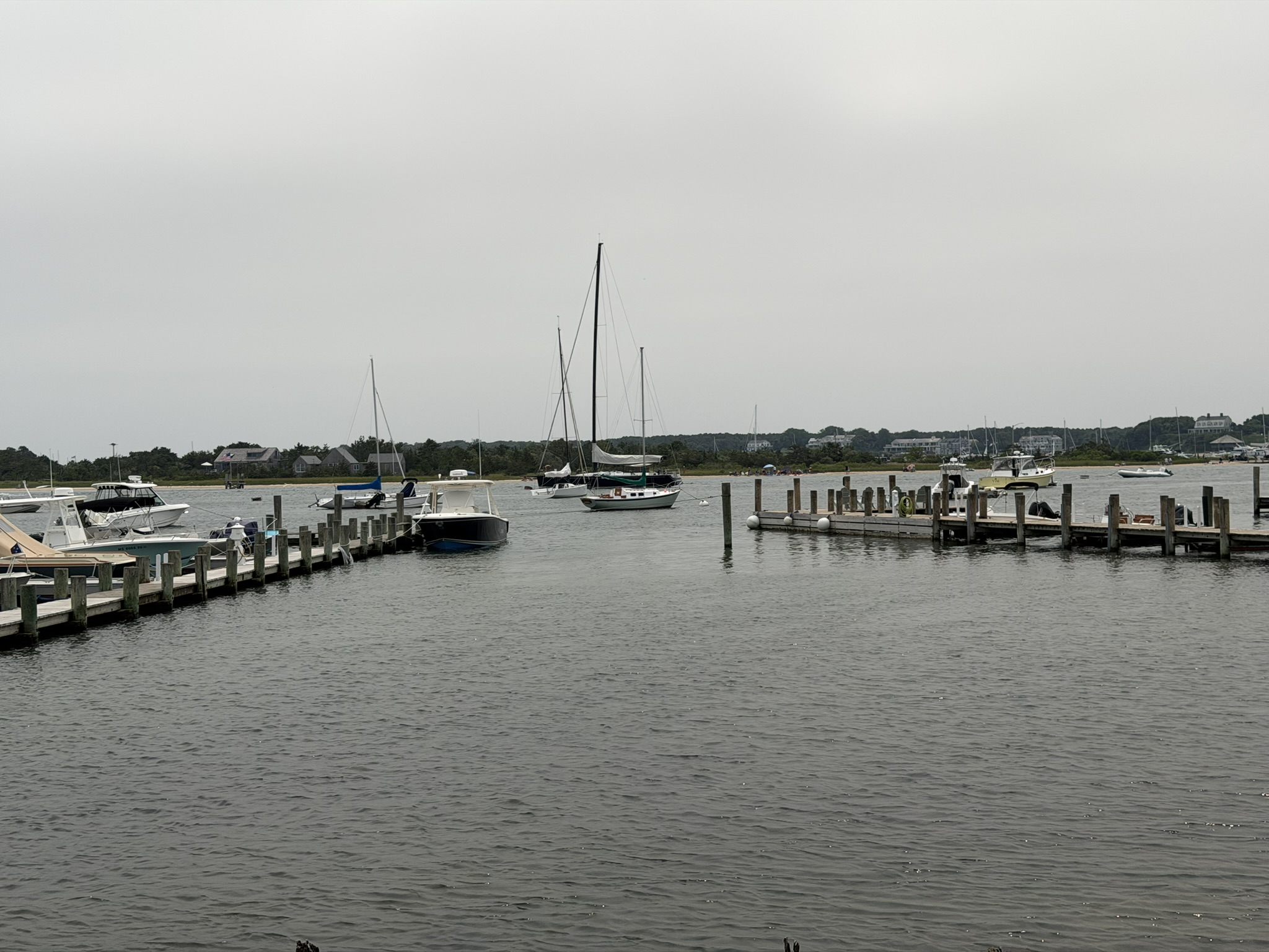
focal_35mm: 48
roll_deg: +2.4
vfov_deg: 30.3
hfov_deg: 39.7
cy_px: 476
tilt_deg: -0.8
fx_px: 1760
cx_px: 634
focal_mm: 6.76
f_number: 1.78
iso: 80
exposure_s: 1/16129
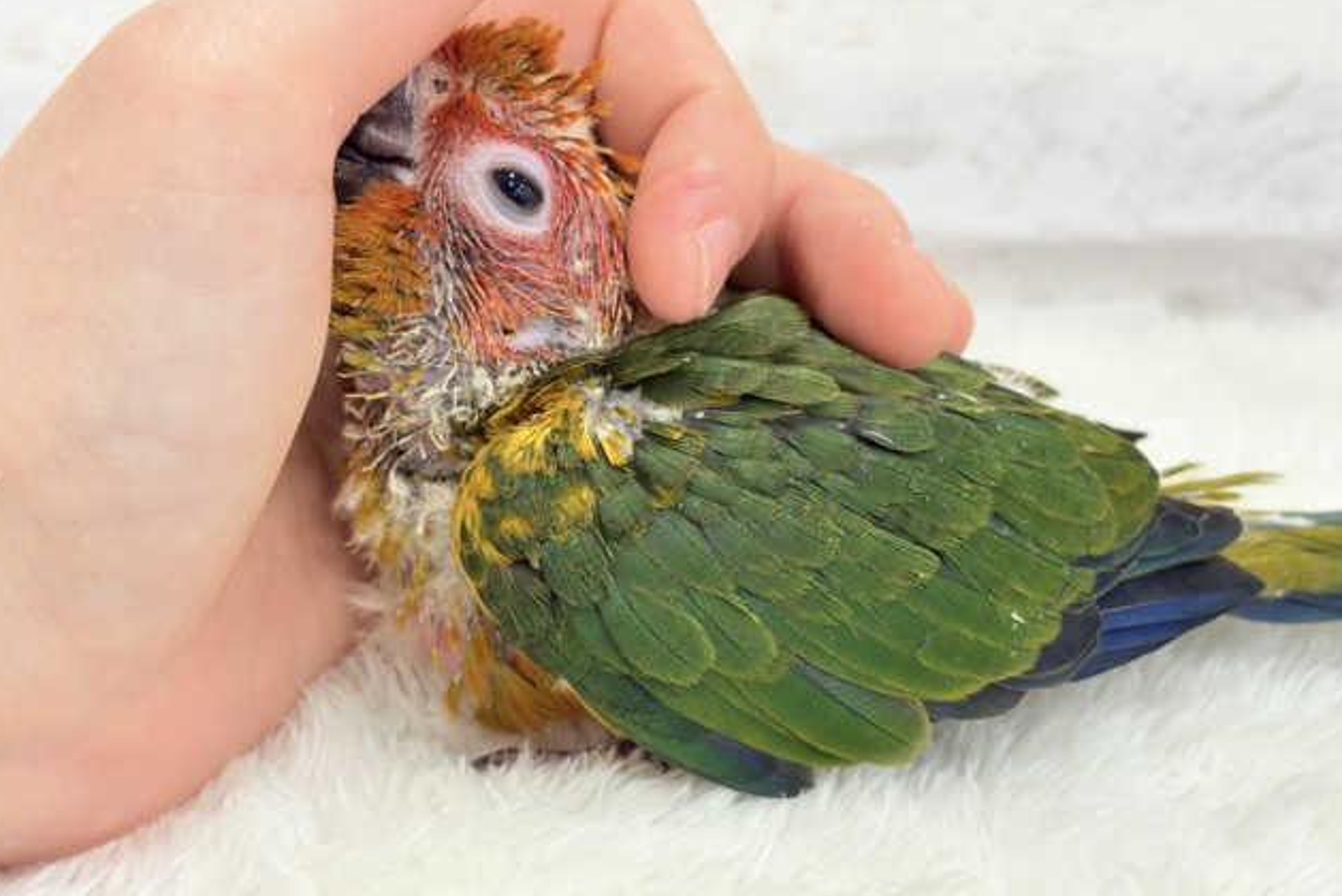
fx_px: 2051
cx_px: 670
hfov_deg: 36.2
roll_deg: +1.4
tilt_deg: -19.3
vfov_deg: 24.6
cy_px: 503
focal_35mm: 55
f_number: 1.6
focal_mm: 5.96
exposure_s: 1/100
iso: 160
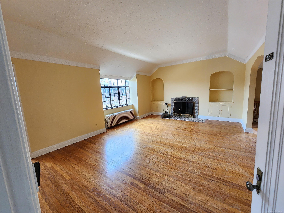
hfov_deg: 106.2
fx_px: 107
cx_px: 142
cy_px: 106
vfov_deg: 89.9
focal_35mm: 13
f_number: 2.2
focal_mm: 2.2
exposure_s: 1/60
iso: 200
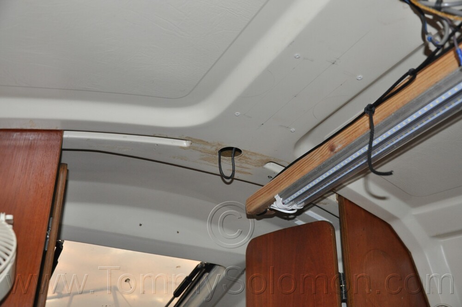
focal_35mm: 45
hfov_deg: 43.7
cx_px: 231
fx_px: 577
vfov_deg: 29.8
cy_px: 154
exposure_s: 1/60
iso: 800
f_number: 4.2
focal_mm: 30
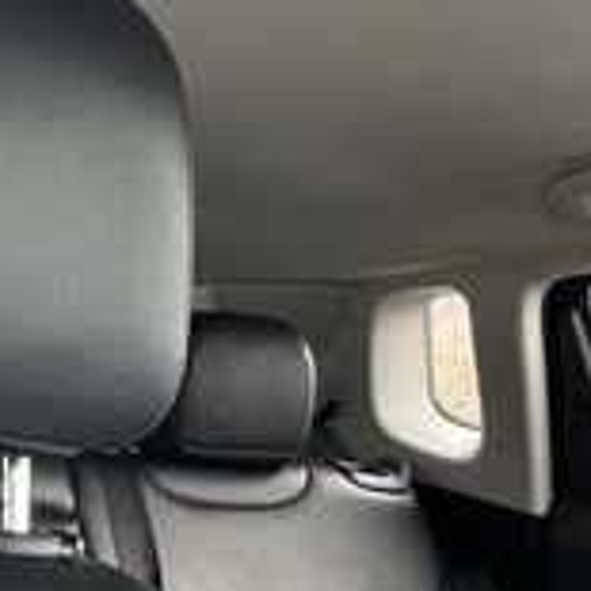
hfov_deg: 23.9
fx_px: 1236
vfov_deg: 26.9
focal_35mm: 64
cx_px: -160
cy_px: 328
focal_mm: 3
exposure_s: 1/60
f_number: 1.8
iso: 125
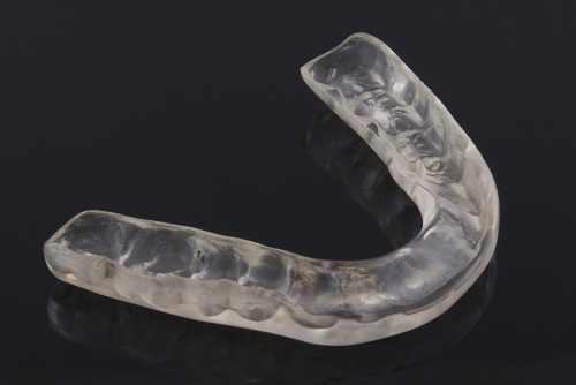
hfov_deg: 13.0
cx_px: 288
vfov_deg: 8.7
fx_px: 2521
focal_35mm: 158
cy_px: 192
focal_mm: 105
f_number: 40
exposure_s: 1
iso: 100
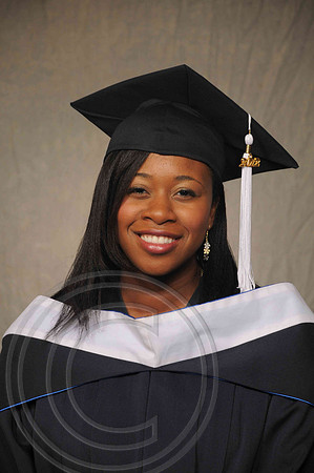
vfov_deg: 13.7
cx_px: 157
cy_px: 236
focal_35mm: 150
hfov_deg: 9.1
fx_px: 1967
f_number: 5.6
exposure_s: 1/125
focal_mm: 100
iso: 200
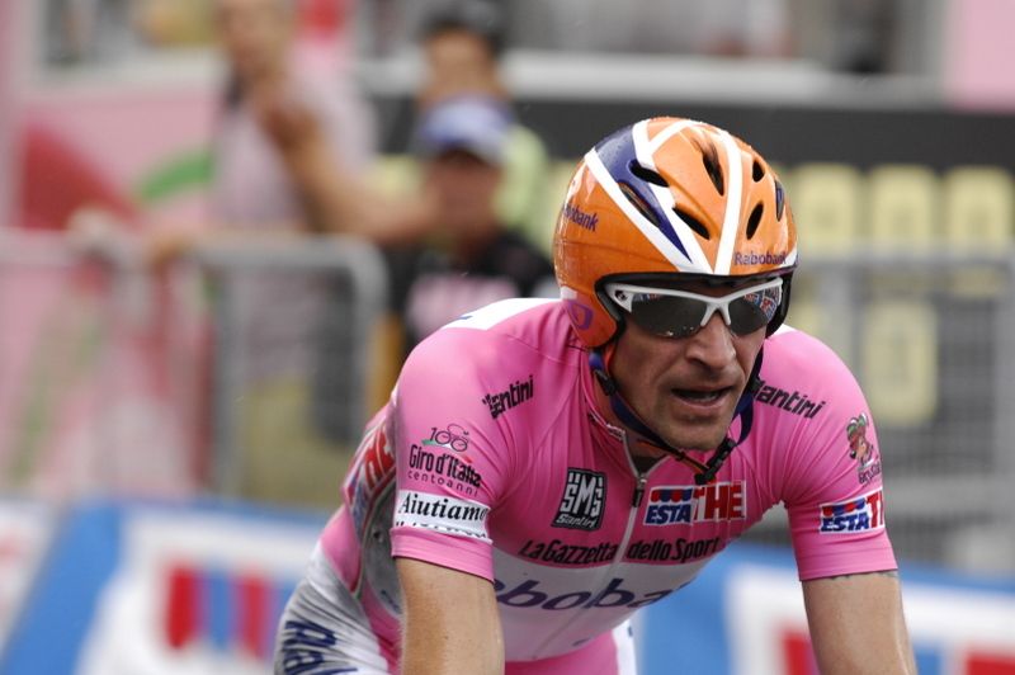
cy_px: 338
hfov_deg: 6.9
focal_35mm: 300
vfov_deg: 4.6
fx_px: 8451
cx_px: 508
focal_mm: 200
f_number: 4.5
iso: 640
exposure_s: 1/800
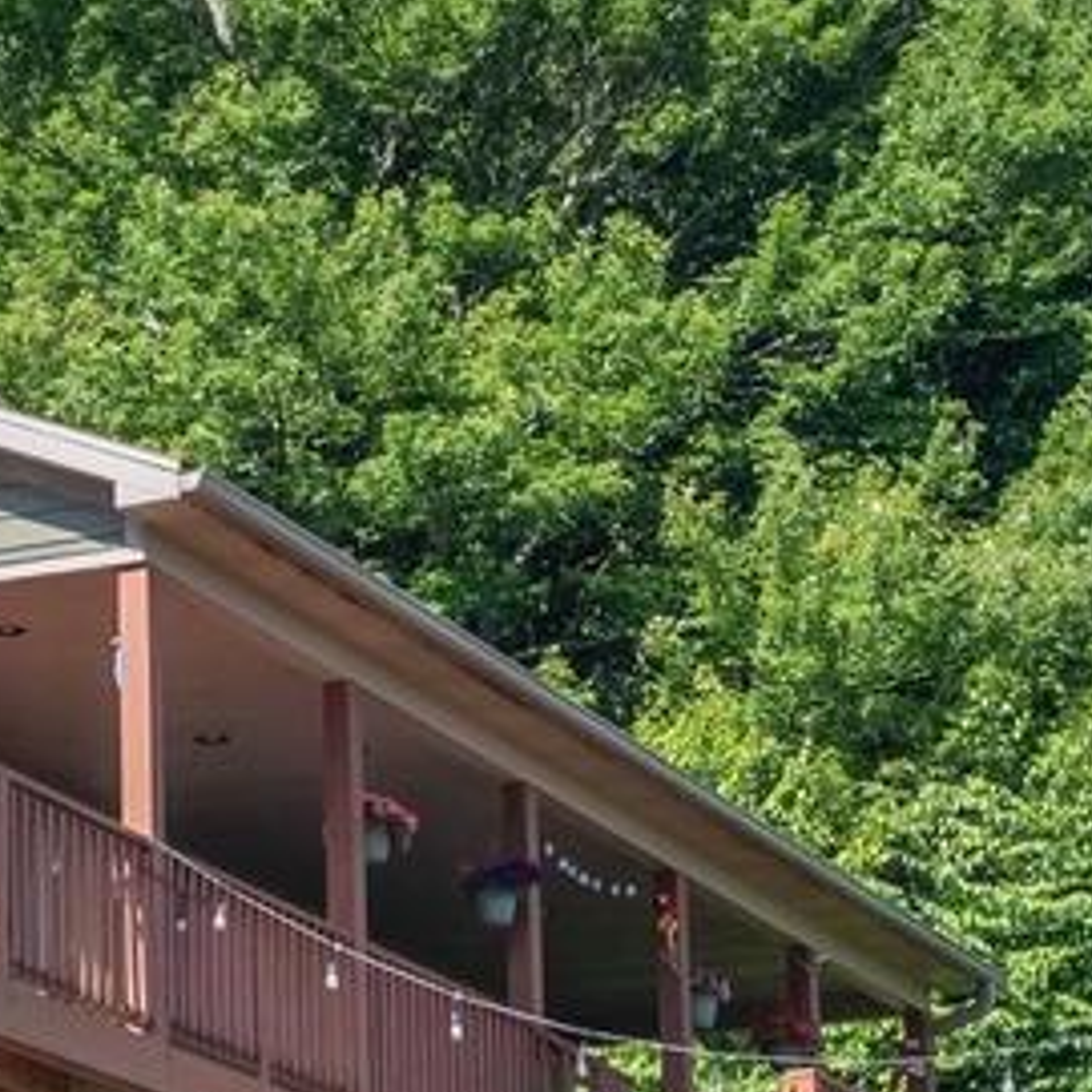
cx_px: -193
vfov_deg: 11.7
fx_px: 5318
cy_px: 705
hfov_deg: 11.5
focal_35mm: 149
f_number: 9
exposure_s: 1/320
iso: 250
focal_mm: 22
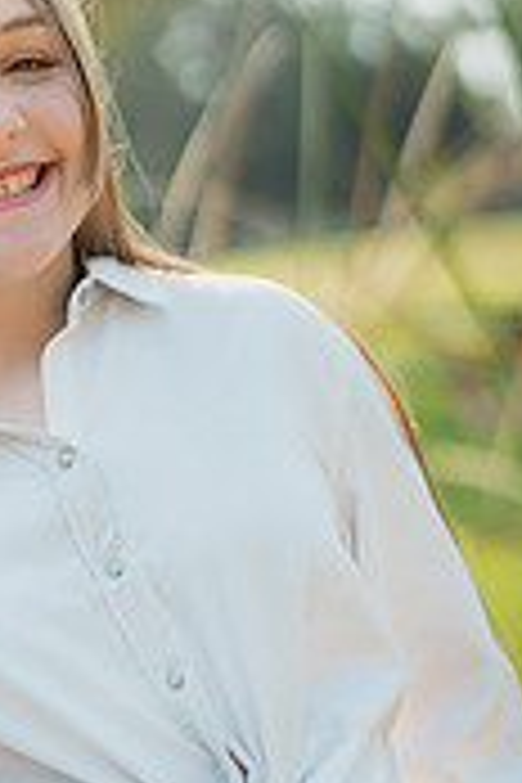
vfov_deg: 15.7
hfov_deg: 10.5
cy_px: 688
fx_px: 2806
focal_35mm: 129
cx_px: -14
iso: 250
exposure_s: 1/4000
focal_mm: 50
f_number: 1.4
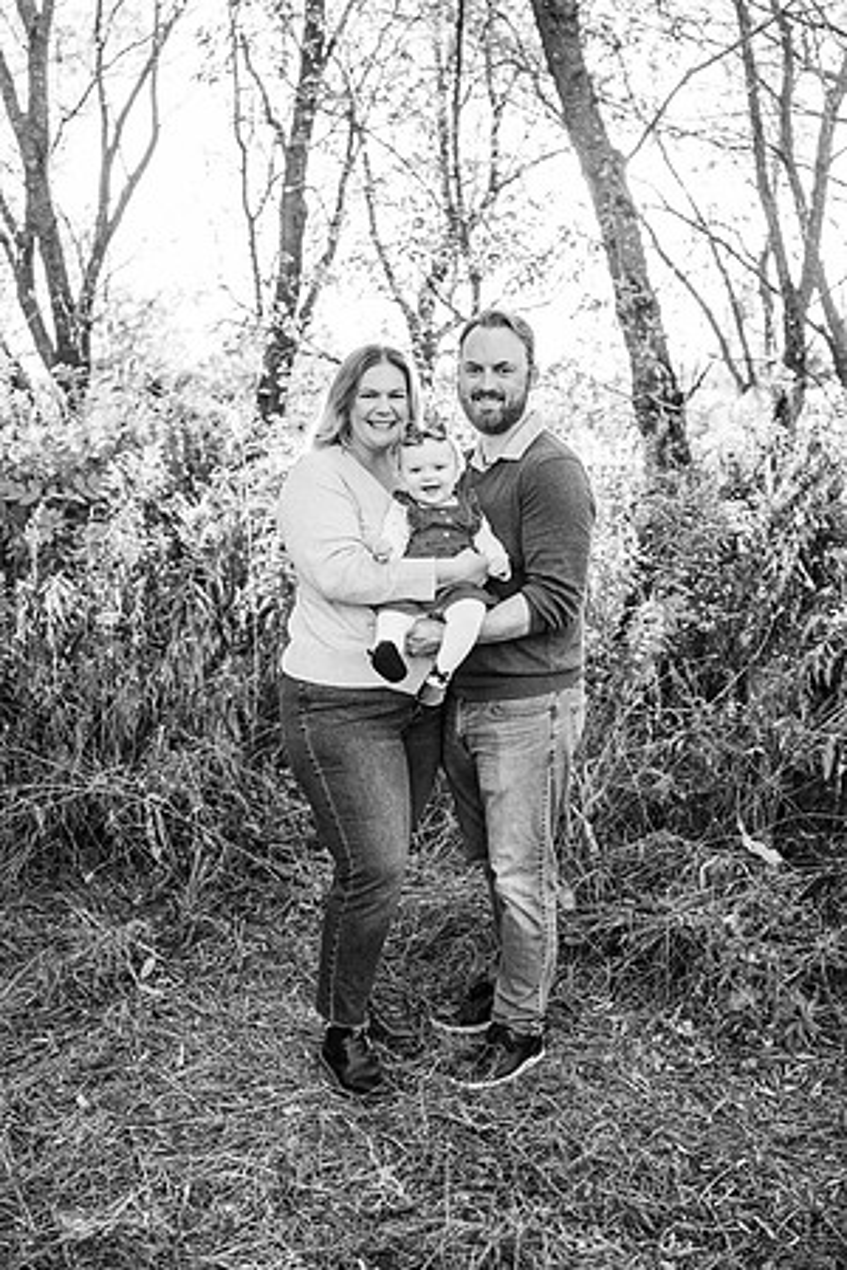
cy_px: 635
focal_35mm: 38
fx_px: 1341
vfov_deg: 50.7
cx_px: 424
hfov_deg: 35.1
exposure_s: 1/800
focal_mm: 38
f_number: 2.8
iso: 640
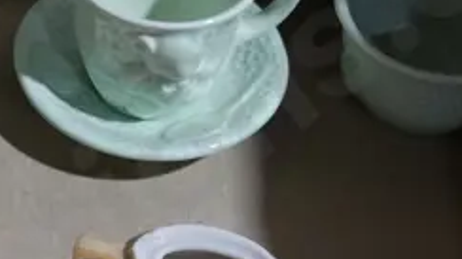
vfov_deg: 9.3
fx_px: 1567
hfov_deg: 16.3
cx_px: -44
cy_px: 334
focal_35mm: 128
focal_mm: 14
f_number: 3.5
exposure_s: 1/60
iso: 320
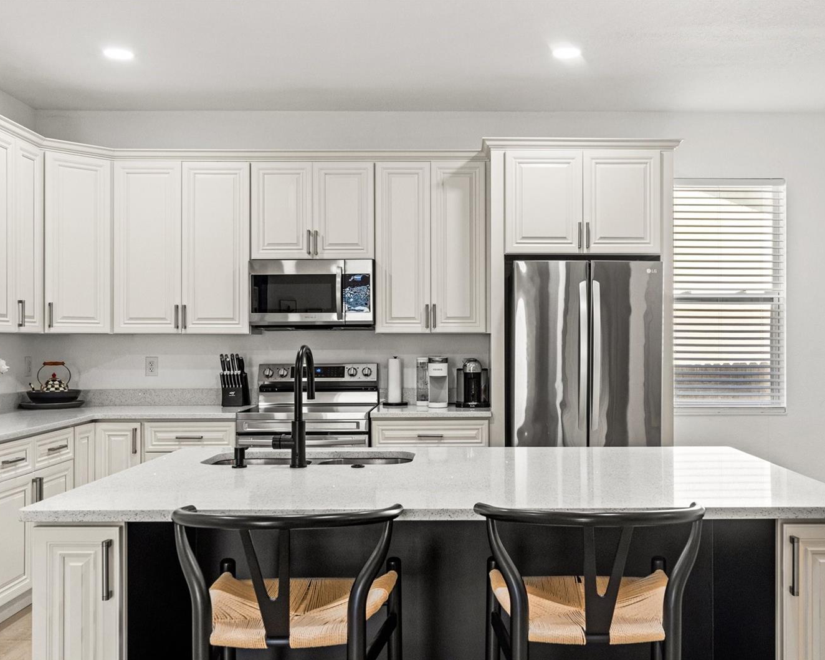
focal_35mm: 34
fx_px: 830
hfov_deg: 52.6
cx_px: 480
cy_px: 330
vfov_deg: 43.4
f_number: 7.1
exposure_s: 1/13
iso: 400
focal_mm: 20
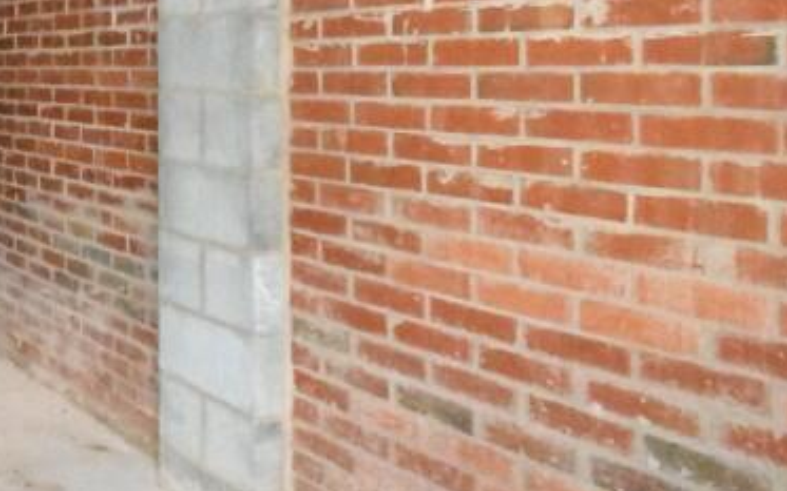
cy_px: 43
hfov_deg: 35.8
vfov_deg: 29.2
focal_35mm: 42
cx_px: -179
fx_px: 901
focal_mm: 10
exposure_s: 1/200
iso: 25600
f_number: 11
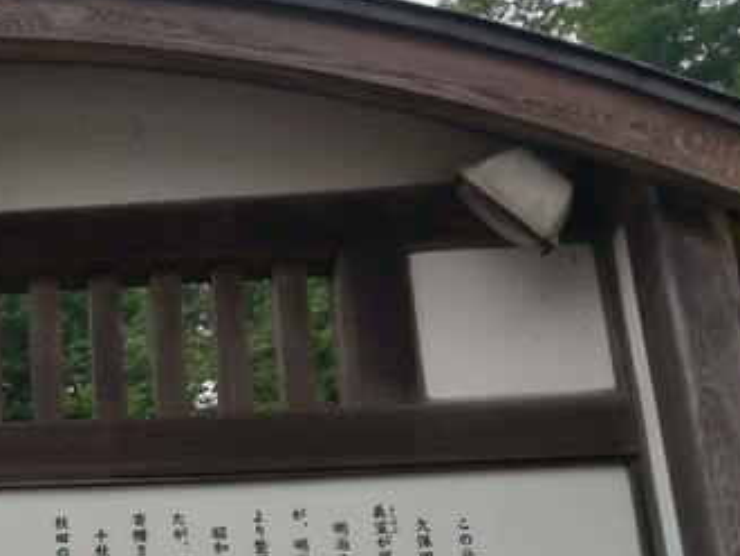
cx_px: -87
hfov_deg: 27.8
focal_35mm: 63
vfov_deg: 22.3
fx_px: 1348
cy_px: 572
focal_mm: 4.58
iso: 100
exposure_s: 1/188
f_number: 1.8
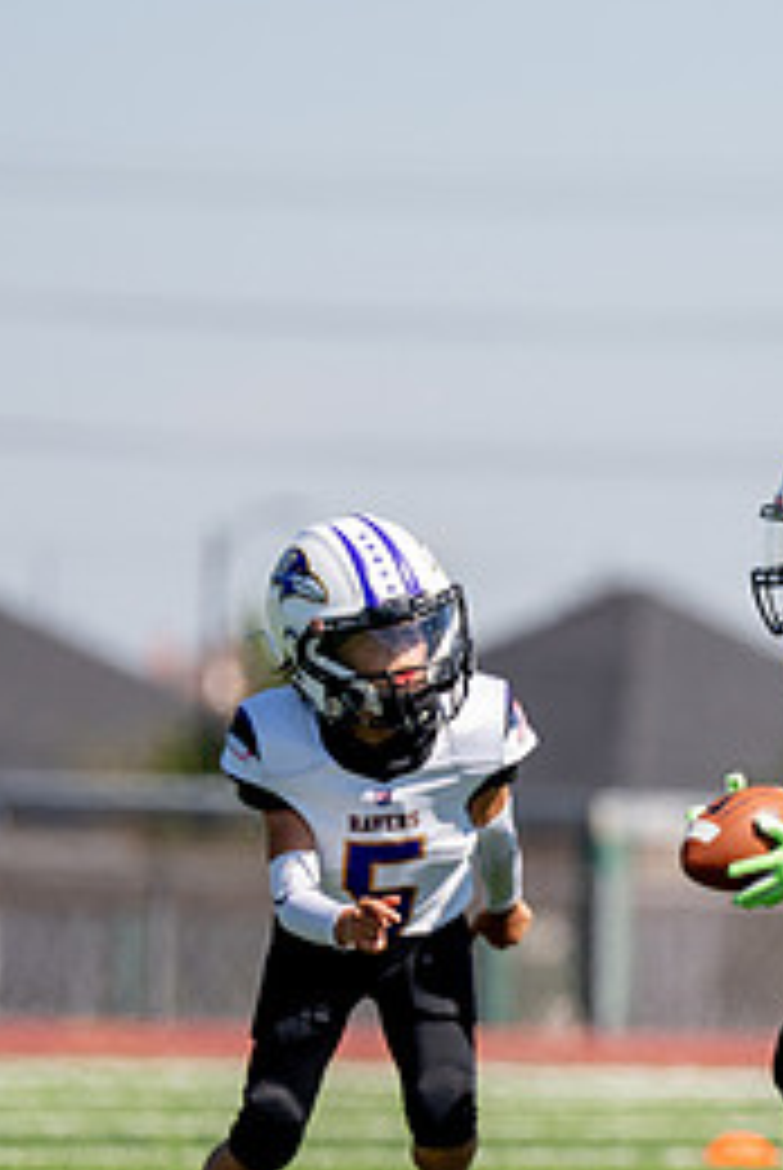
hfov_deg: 2.4
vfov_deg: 3.6
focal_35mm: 566
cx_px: 1221
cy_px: 807
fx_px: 18415
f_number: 2.8
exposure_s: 1/4000
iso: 200
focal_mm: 200
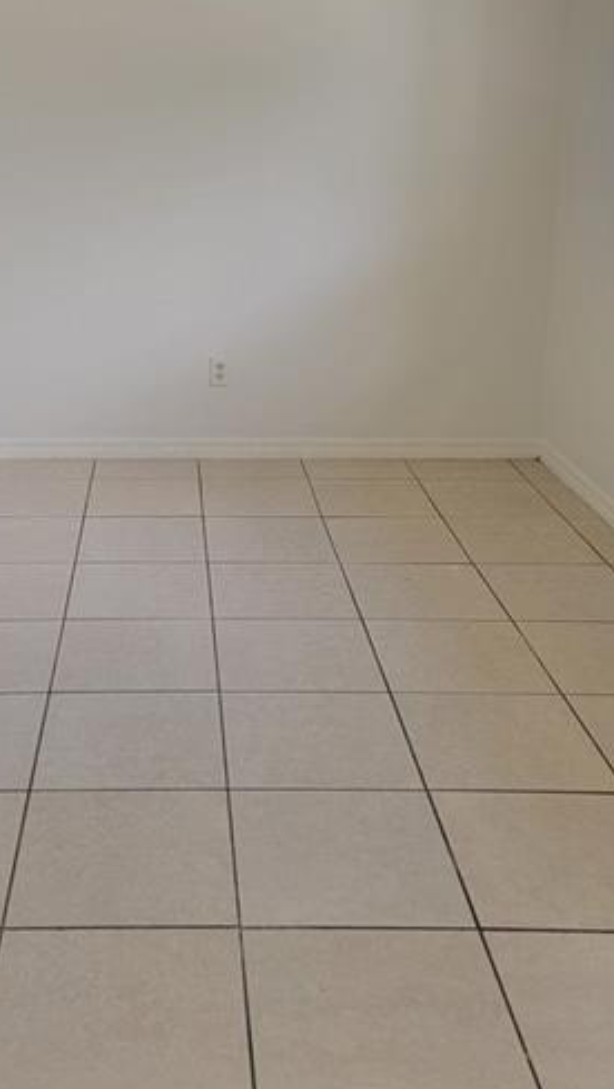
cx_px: 156
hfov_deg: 28.6
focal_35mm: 41
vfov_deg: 47.8
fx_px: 1185
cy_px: 296
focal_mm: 6.7
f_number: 1.8
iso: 64
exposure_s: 1/120
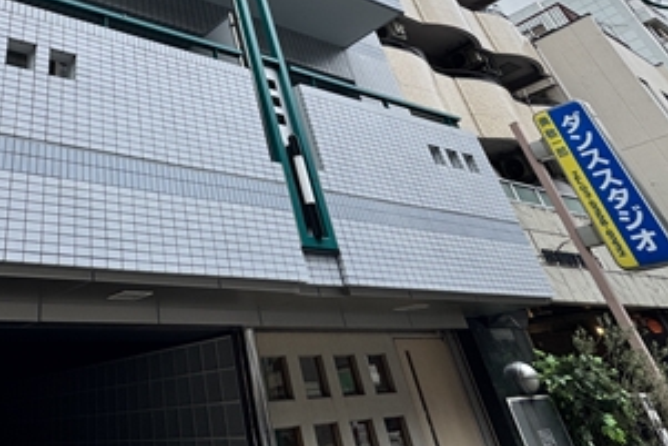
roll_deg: +5.0
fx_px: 538
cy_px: -47
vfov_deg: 37.5
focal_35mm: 29
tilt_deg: +41.4
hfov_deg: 58.3
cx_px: 124
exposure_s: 1/889
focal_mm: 2.22
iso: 50
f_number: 2.2
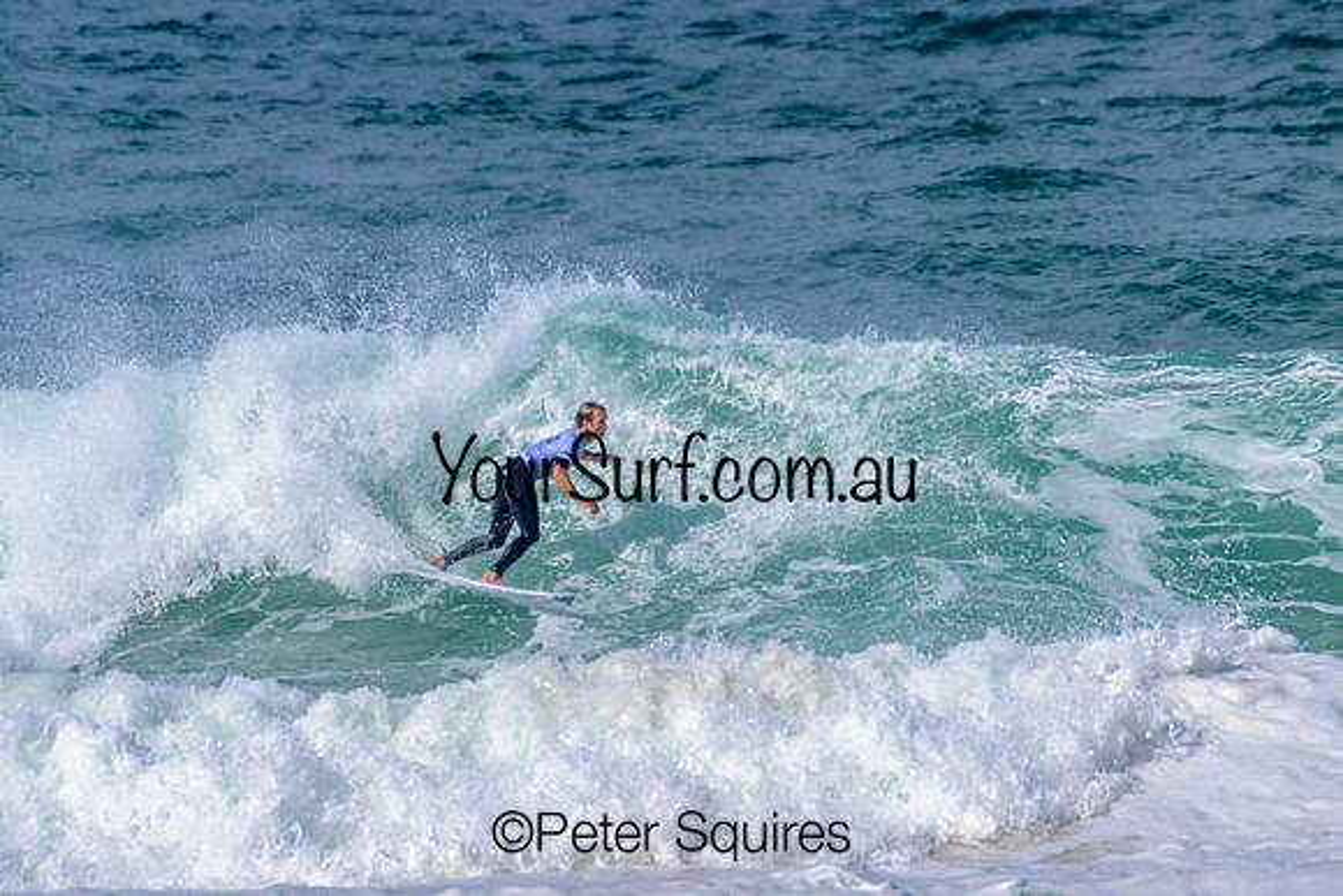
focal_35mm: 900
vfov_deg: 1.5
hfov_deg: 2.3
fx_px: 33581
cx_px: 672
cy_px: 448
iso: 560
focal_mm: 900
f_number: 11
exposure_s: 1/2500
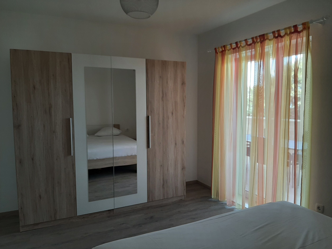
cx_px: 166
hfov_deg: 67.3
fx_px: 249
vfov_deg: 53.1
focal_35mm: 26
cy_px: 124
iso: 50
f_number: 1.7
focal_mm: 3.93
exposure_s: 1/60
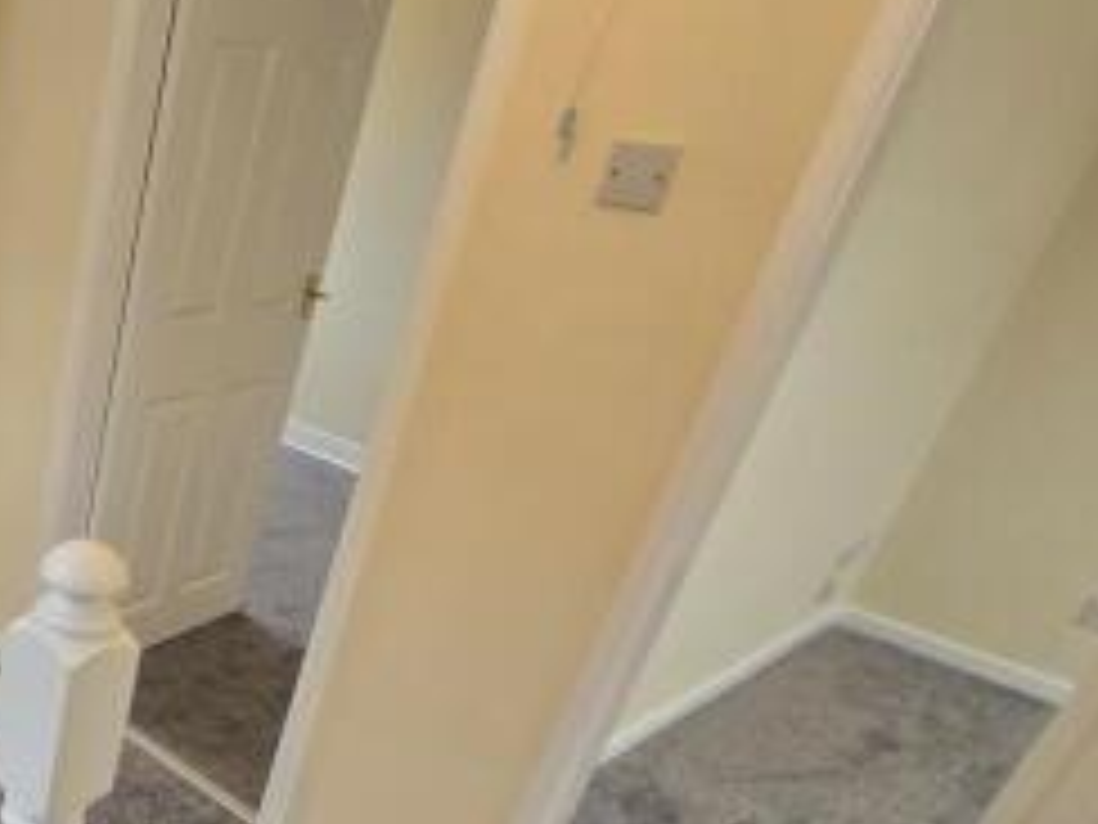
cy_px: 660
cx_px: -92
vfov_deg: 43.3
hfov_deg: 45.1
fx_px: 983
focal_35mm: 31
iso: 80
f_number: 2.2
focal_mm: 2.2
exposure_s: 1/50
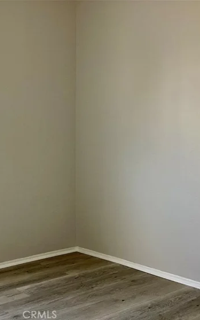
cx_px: 46
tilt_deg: -2.3
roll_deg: -1.1
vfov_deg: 45.3
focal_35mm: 44
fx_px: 384
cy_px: 160
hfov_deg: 28.7
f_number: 2.4
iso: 50
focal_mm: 3.3
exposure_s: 1/100
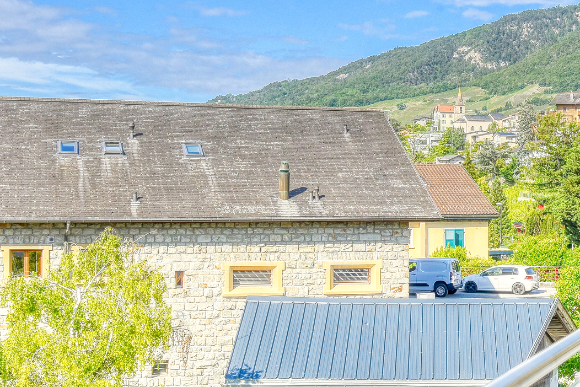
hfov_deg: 27.0
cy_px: 198
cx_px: 482
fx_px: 1176
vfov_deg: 18.7
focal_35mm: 73
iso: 250
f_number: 16
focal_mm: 30
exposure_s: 1/1000
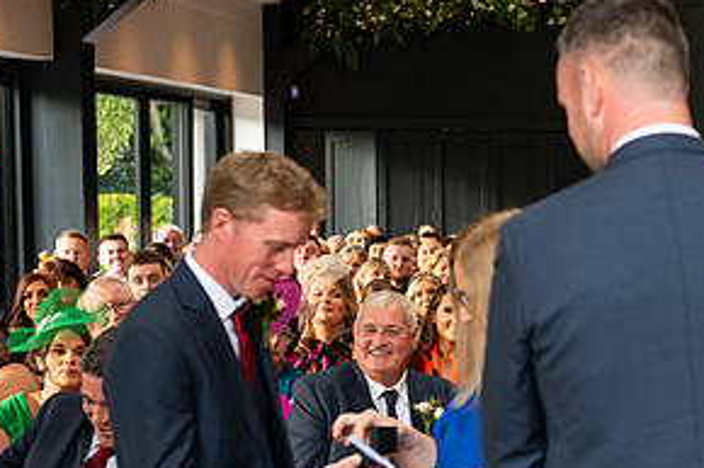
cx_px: 668
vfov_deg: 14.1
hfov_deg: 20.7
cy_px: 384
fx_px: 1876
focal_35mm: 96
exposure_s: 1/160
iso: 640
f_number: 3.5
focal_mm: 48
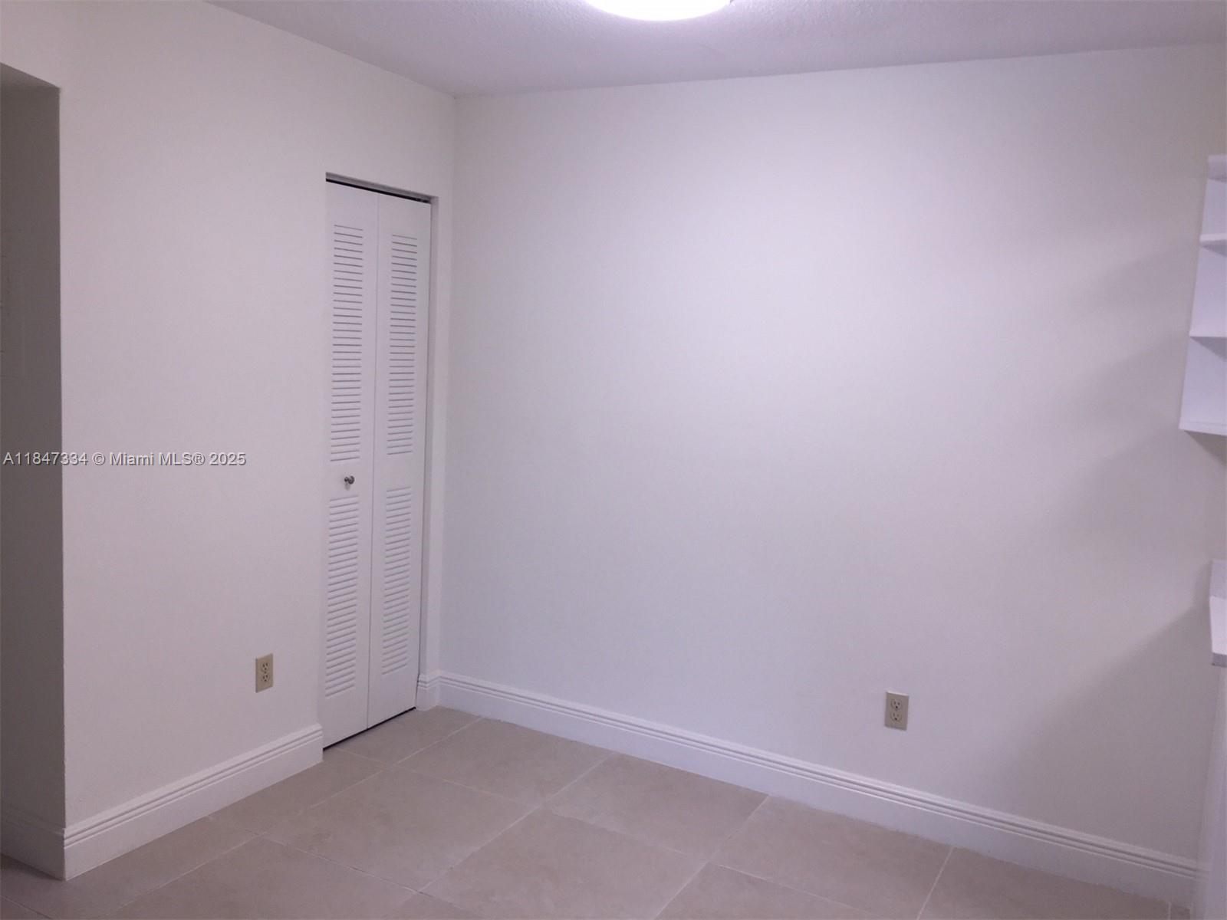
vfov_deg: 48.2
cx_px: 614
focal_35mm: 29
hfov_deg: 61.7
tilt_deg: -6.3
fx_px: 1028
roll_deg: -4.2
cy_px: 460
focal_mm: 4.15
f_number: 2.2
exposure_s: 1/32
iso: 32
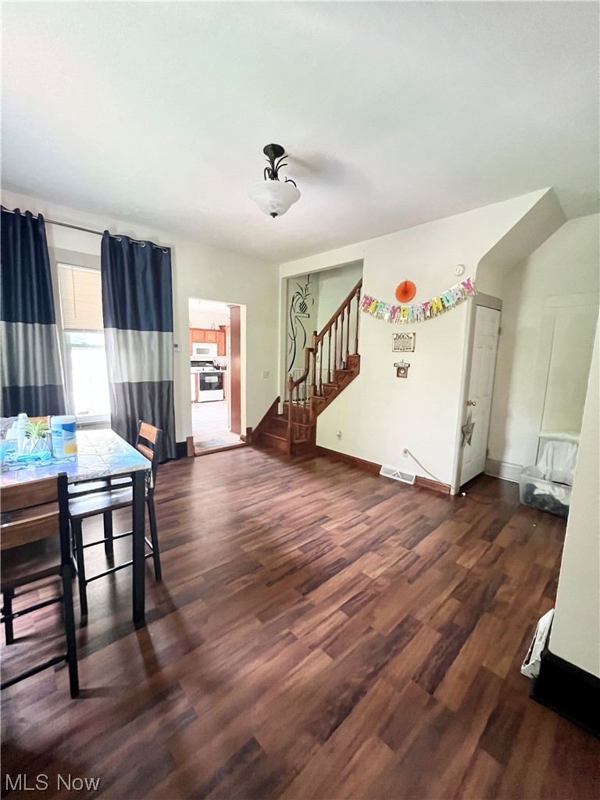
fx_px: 300
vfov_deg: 106.2
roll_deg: -0.8
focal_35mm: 13
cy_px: 400
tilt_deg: -8.0
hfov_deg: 89.9
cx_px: 300
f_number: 1.8
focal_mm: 1.57
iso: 1000
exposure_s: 1/60
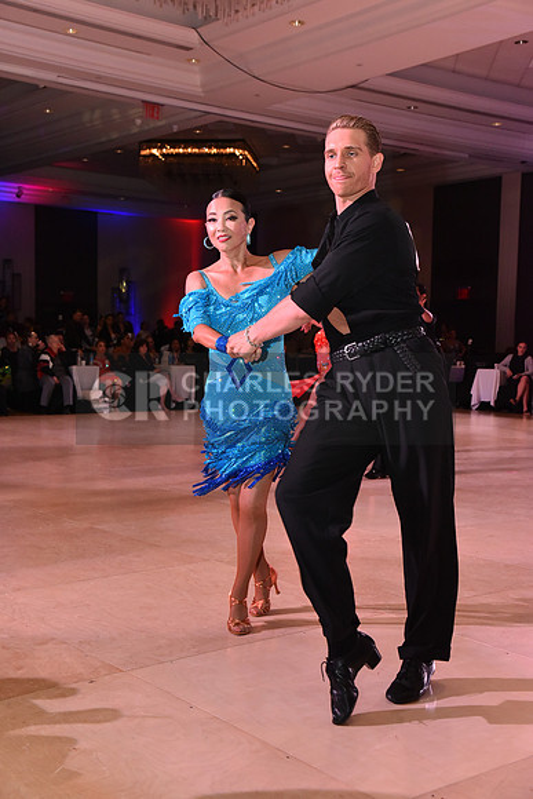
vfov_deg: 41.1
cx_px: 266
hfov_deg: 28.1
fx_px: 1065
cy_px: 400
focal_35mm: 48
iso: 2500
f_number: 6.3
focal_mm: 48
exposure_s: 1/320
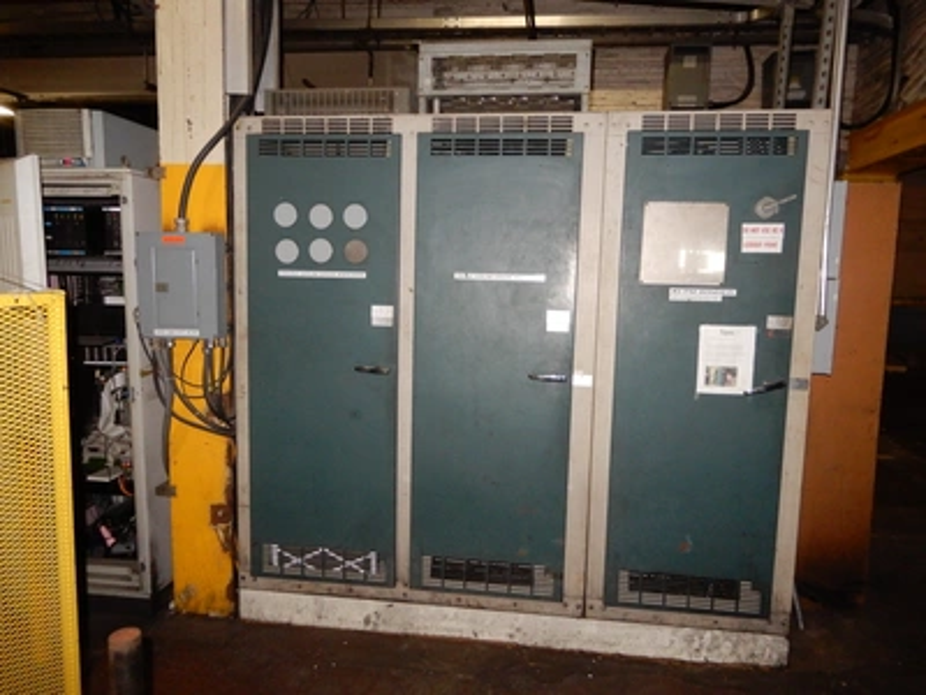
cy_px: 348
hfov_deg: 71.6
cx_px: 463
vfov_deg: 56.8
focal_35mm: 24
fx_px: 642
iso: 500
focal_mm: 4.3
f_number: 3.4
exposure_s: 1/30
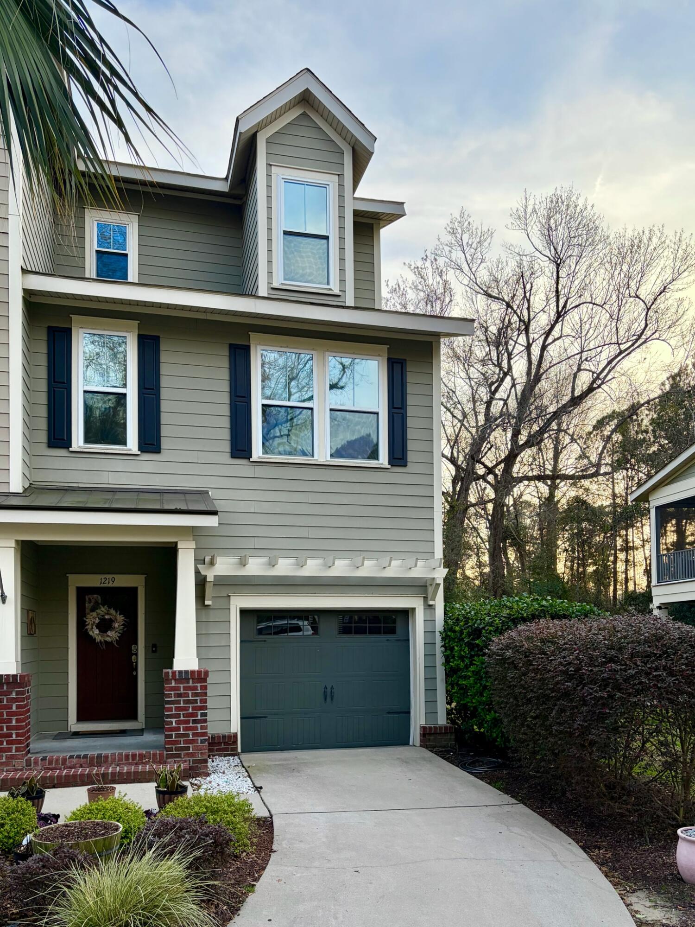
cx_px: 348
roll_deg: -1.1
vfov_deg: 67.3
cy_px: 464
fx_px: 696
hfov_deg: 53.1
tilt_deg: +9.4
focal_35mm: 26
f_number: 1.6
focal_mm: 5.96
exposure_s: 1/191
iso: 40
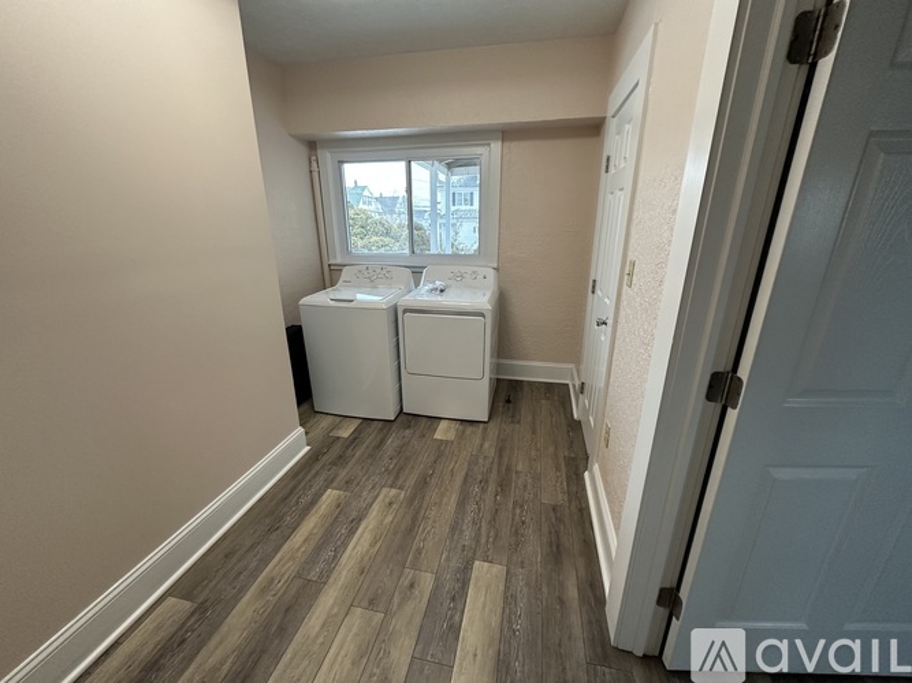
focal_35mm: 14
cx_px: 456
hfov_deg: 102.1
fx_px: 369
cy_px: 342
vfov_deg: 85.7
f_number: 2.2
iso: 250
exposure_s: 1/120
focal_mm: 2.22
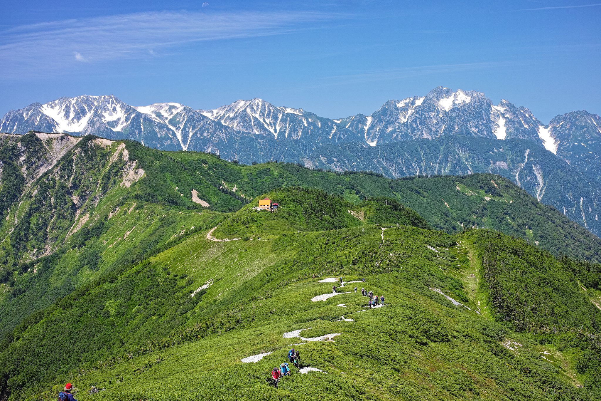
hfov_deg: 43.6
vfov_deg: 29.9
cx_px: 300
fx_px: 751
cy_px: 200
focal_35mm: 45
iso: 200
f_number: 5.6
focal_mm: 30
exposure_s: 1/160
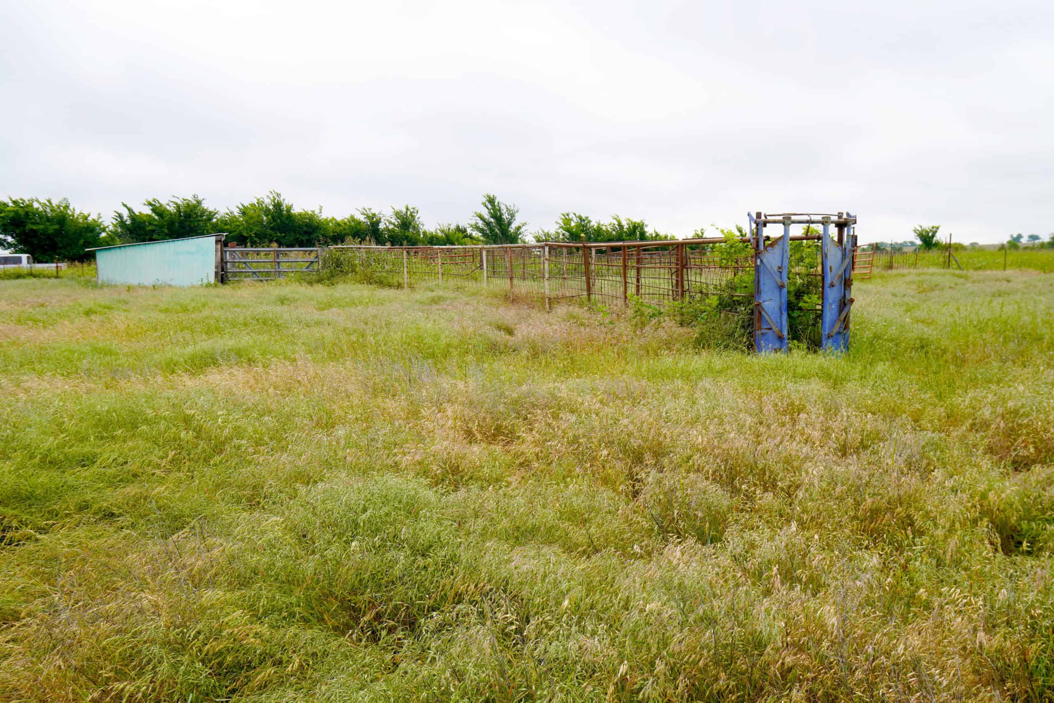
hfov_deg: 55.1
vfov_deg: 38.4
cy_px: 352
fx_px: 1010
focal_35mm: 34
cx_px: 527
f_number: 8
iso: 100
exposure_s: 1/125
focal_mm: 23
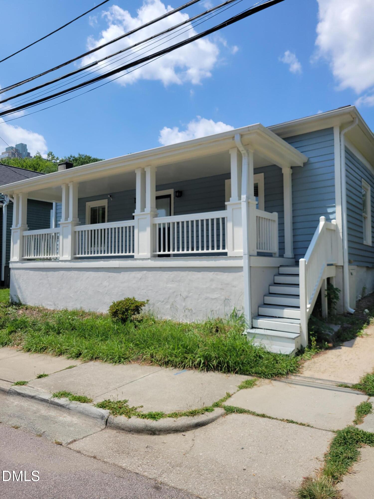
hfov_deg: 53.1
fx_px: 375
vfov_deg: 67.3
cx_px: 187
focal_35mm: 26
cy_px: 250
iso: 40
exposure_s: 1/2730
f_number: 1.8
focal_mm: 5.4
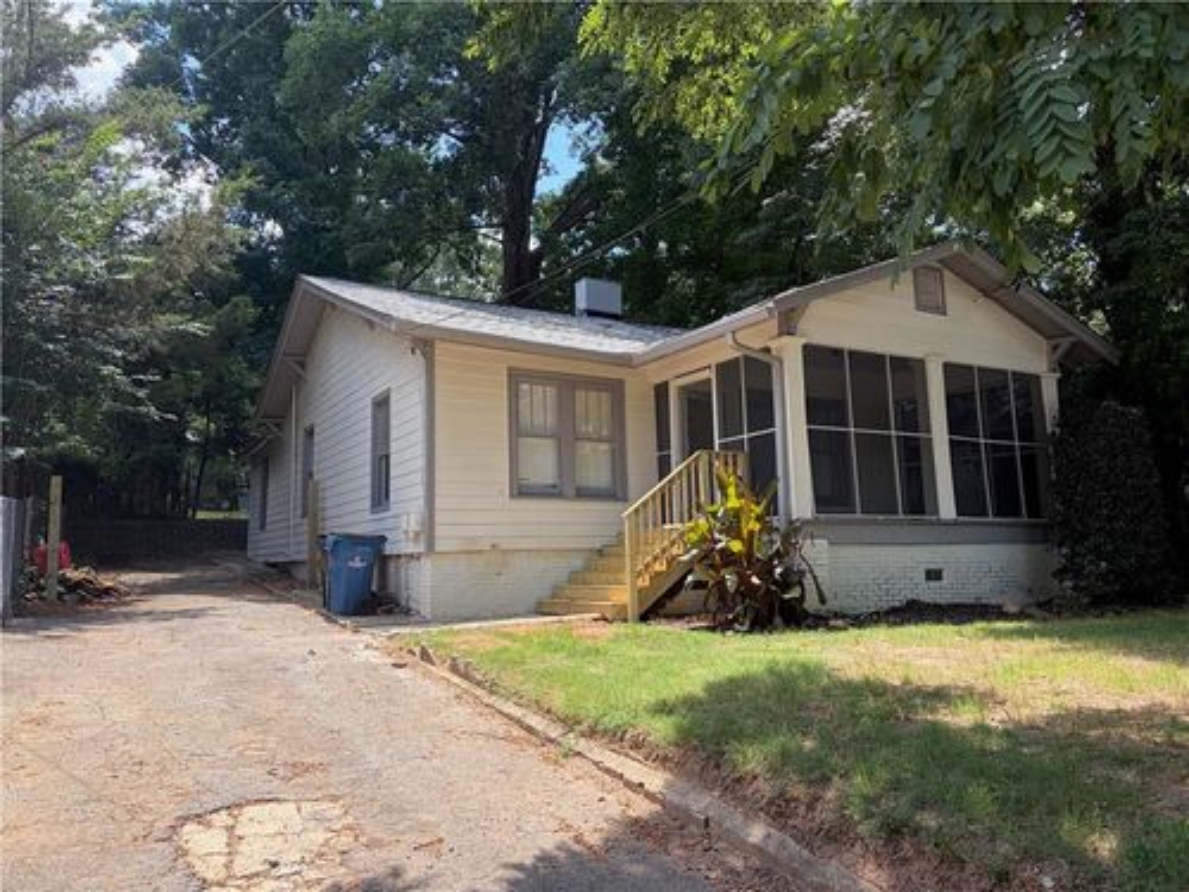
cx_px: 594
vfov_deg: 53.1
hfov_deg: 67.3
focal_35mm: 26
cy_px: 446
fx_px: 893
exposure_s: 1/747
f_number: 1.6
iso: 50
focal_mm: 5.96
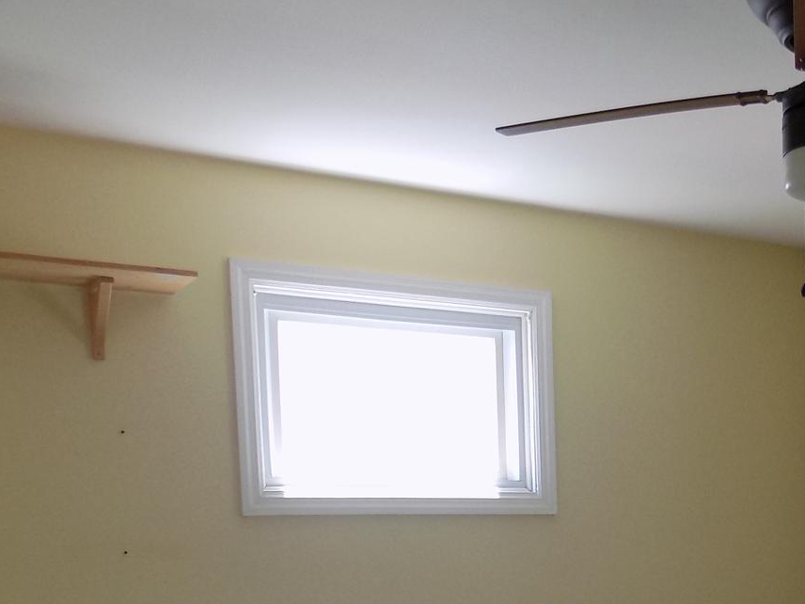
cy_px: 707
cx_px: 748
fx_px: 1279
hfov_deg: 32.9
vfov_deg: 24.3
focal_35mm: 55
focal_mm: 4
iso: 80
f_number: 3.1
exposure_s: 1/40
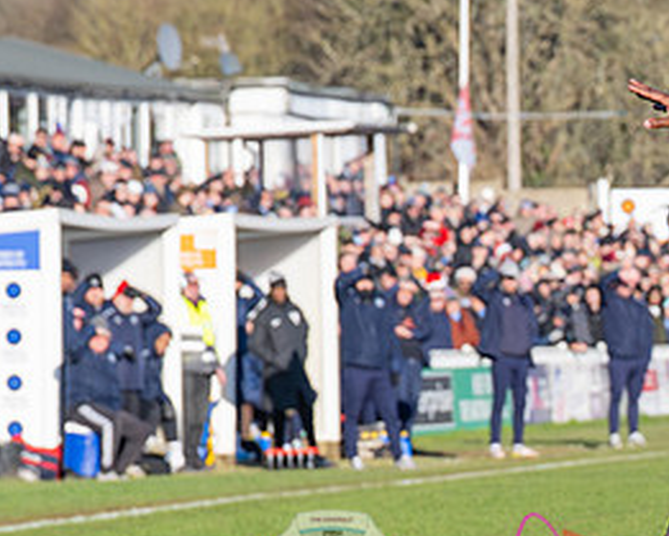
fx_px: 6160
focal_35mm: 311
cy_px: 506
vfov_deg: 5.0
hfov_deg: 6.2
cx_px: 696
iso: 800
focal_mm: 70
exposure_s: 1/6400
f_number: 4
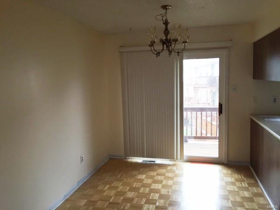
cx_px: 140
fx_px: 235
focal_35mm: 29
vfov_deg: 48.2
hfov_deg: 61.7
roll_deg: +1.3
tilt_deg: -6.2
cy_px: 105
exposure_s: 1/30
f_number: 2.2
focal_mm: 4.15
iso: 40
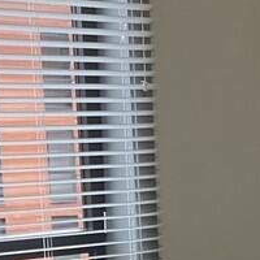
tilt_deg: -12.3
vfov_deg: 13.2
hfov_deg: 12.6
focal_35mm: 127
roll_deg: -1.2
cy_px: 350
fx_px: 1079
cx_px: 462
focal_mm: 3.99
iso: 160
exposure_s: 1/60
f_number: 1.8
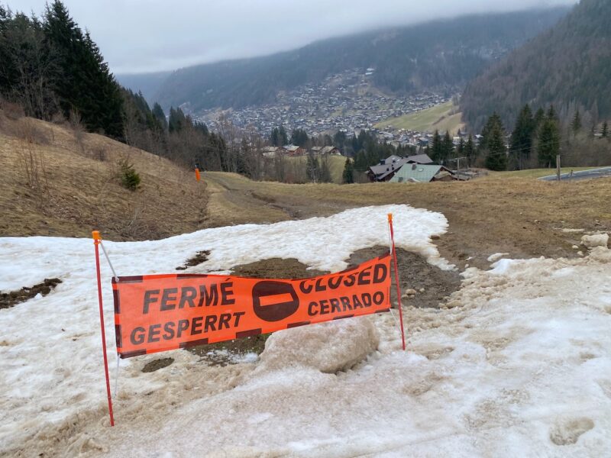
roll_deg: +1.7
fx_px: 459
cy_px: 229
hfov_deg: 67.3
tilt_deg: -24.7
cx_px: 306
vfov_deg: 53.1
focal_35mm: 26
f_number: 1.8
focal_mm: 4.25
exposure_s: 1/1182
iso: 32
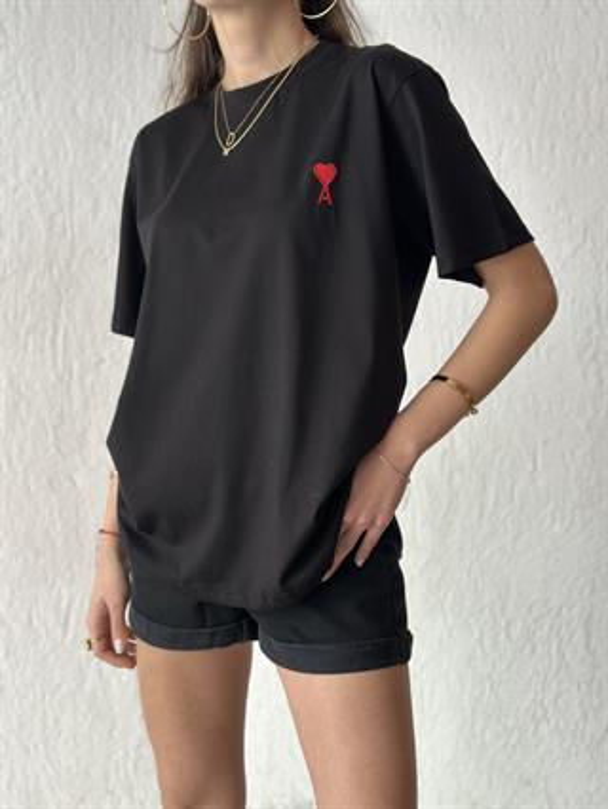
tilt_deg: -5.2
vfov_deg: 39.6
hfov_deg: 30.3
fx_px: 1123
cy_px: 404
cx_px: 304
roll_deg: +0.3
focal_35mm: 48
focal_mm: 6.86
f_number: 1.78
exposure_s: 1/62
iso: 125
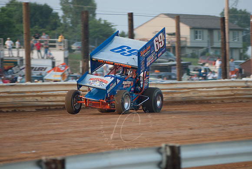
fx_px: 2102
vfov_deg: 4.6
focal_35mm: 300
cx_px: 126
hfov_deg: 6.9
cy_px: 84
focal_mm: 200
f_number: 2.8
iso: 100
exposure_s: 1/400
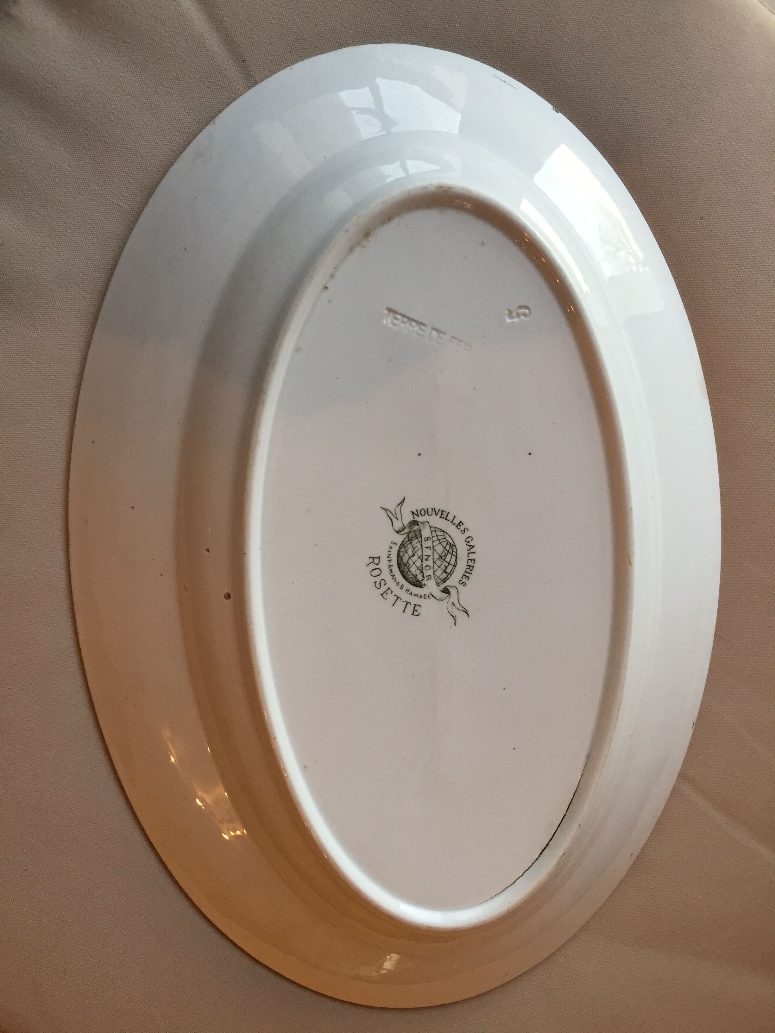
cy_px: 516
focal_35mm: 29
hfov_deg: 48.2
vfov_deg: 61.7
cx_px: 388
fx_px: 866
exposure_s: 1/33
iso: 64
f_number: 2.2
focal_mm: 4.15
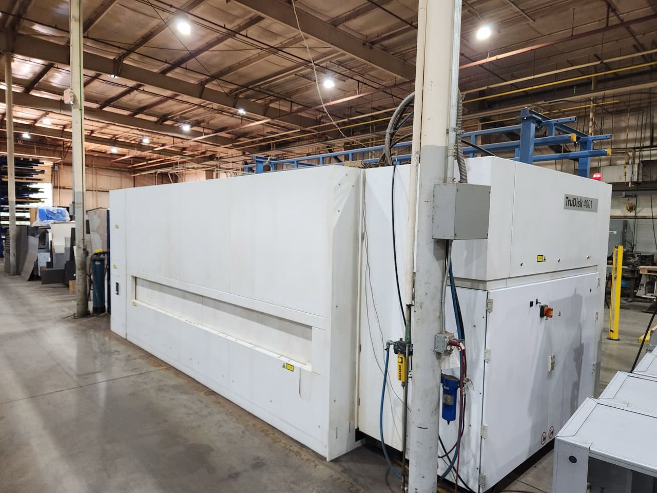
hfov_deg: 73.9
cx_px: 328
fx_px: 437
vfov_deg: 58.9
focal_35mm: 23
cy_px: 246
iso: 250
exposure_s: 1/120
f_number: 1.8
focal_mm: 5.4
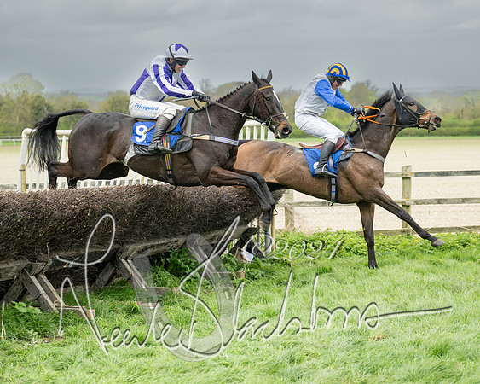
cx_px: 248
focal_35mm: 94
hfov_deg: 20.3
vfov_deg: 16.3
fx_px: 1342
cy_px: 219
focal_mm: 70
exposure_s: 1/2000
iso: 400
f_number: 2.8
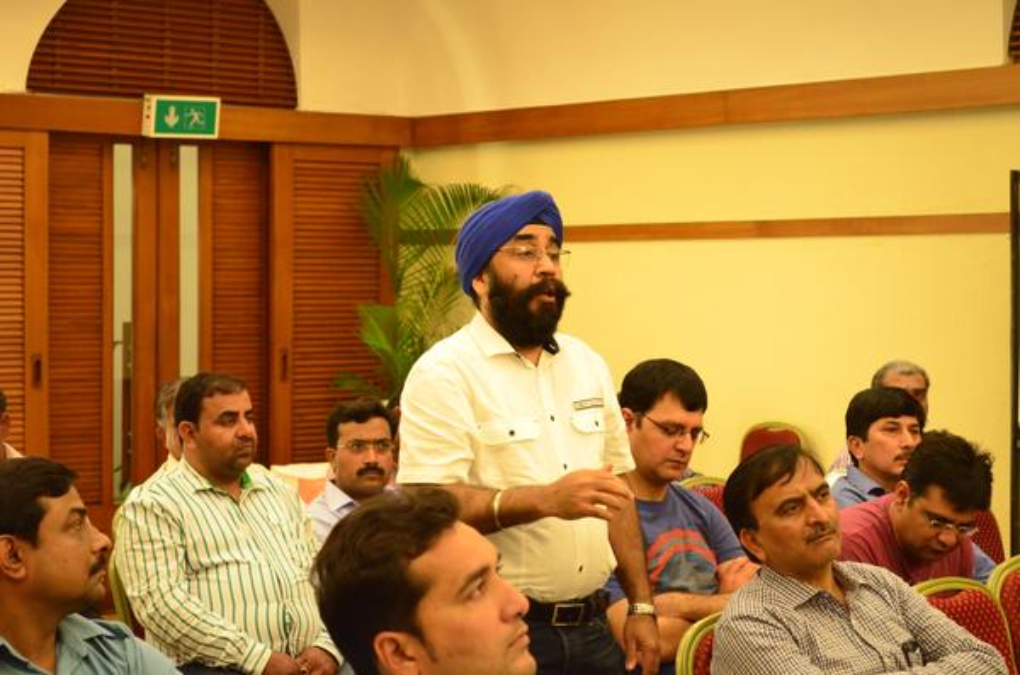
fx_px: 2332
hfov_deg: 24.7
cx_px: 510
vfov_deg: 16.5
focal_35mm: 82
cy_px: 338
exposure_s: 1/25
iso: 2500
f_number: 5.6
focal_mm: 55
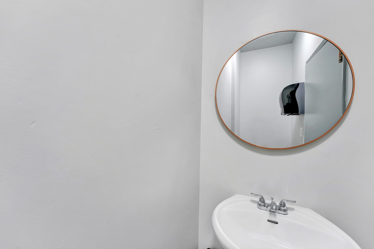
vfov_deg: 81.2
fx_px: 145
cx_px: 187
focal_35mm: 14
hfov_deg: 104.3
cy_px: 124
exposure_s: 1/6
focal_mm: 14
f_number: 8
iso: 400
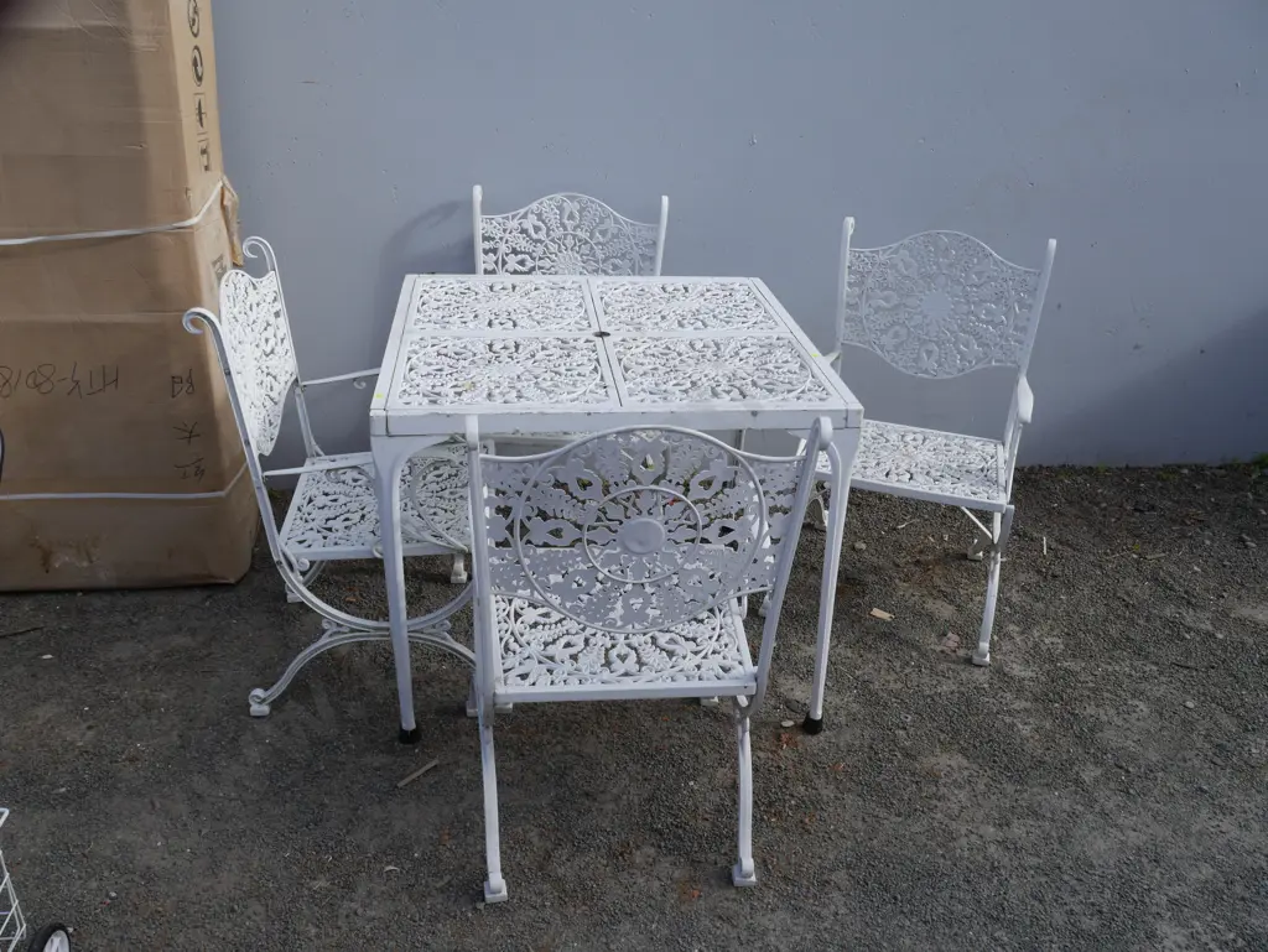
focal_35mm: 28
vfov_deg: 49.8
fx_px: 1026
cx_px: 634
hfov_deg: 63.4
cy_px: 476
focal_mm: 14
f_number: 7.1
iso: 200
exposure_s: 1/500
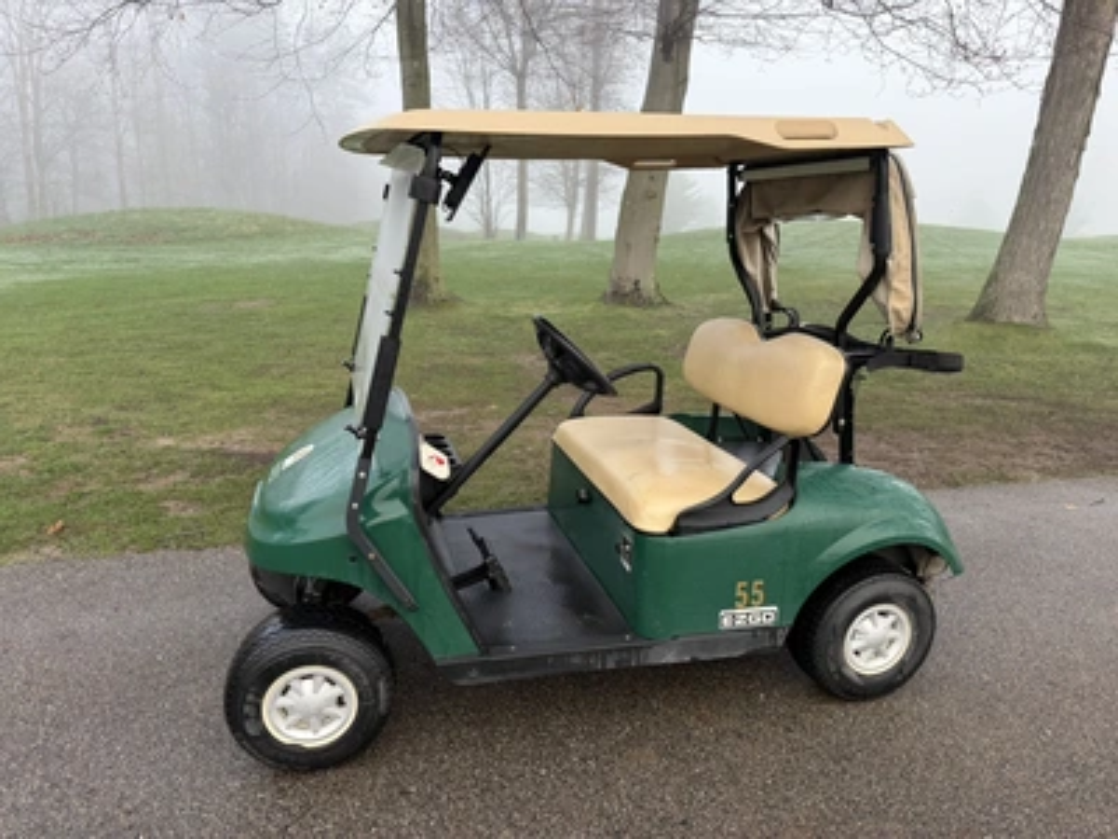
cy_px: 420
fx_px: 775
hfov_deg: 71.6
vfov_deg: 56.8
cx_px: 559
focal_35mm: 24
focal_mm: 6.76
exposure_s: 1/284
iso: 80
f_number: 1.78
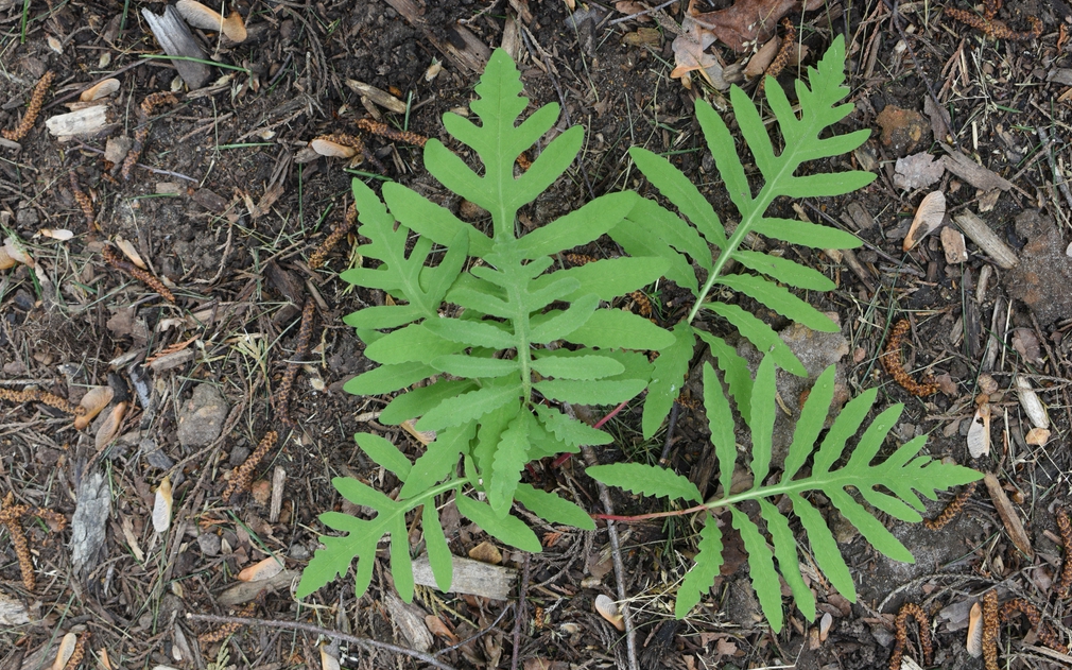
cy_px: 322
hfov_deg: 33.0
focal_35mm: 62
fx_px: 1811
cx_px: 533
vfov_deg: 20.9
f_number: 9
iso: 720
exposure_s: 1/60
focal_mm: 40
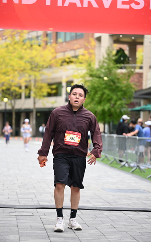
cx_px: 71
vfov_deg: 20.6
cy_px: 121
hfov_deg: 13.0
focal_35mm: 101
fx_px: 665
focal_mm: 98
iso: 640
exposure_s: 1/2000
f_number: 2.8
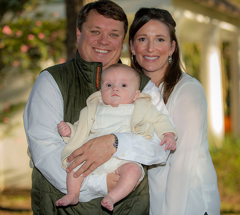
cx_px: 144
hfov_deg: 18.5
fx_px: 734
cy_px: 108
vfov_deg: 16.6
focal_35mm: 99
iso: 100
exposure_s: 1/200
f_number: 4.5
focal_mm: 82
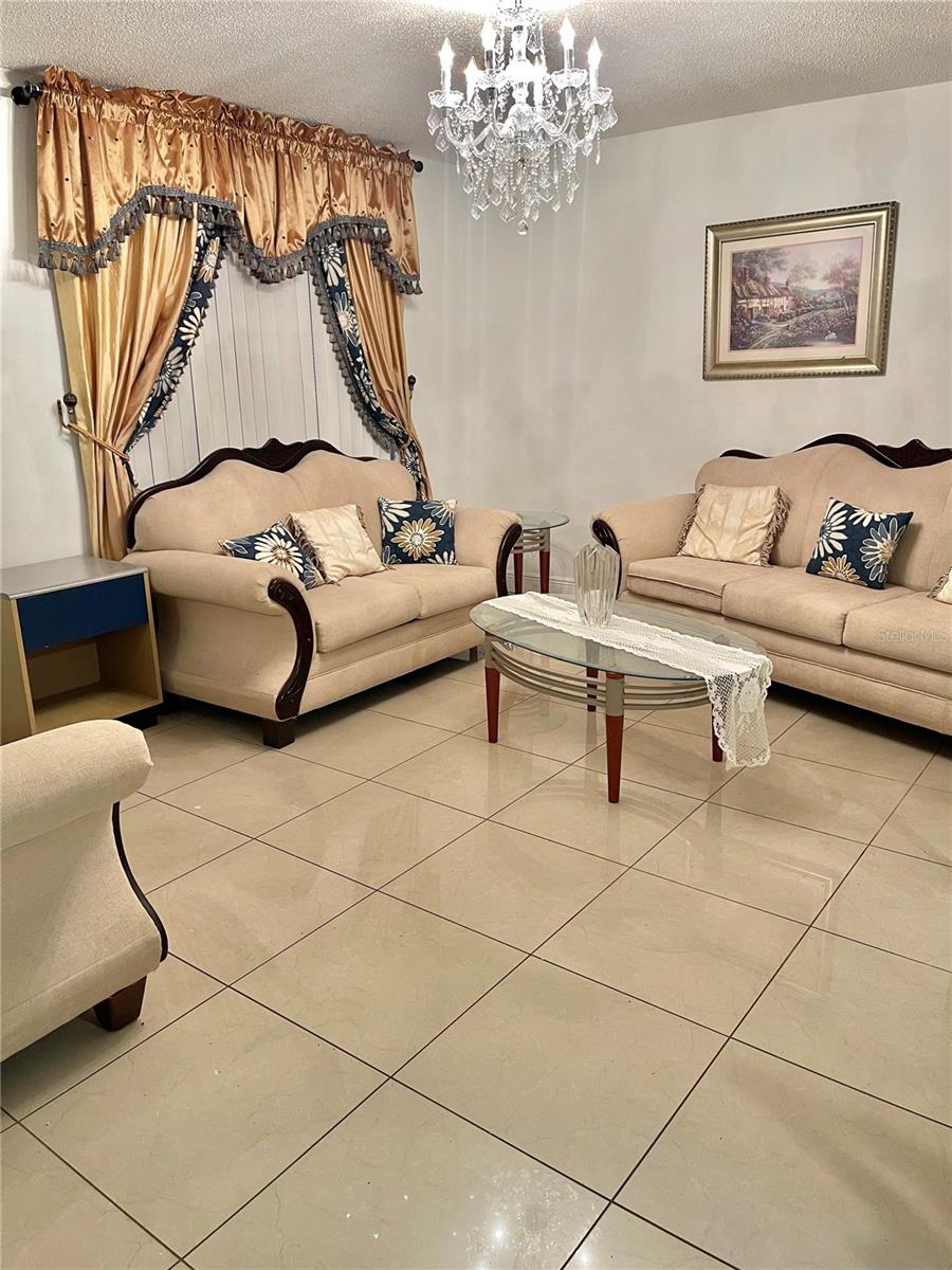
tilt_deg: -15.4
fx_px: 917
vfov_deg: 69.4
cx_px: 476
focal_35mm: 25
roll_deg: +1.9
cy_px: 635
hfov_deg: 54.9
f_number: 1.6
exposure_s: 1/60
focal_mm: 5.1
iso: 125
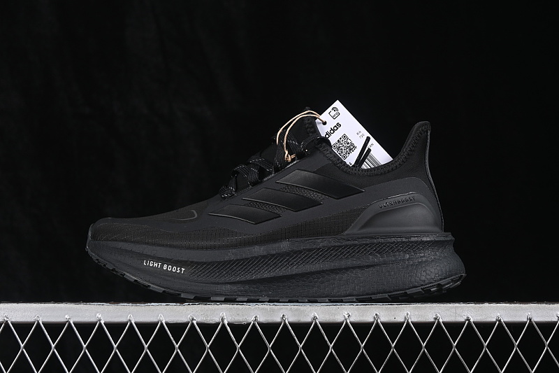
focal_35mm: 75
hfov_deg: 27.0
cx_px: 280
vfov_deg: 18.2
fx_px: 1164
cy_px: 186
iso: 160
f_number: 6.3
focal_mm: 50
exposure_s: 1/60
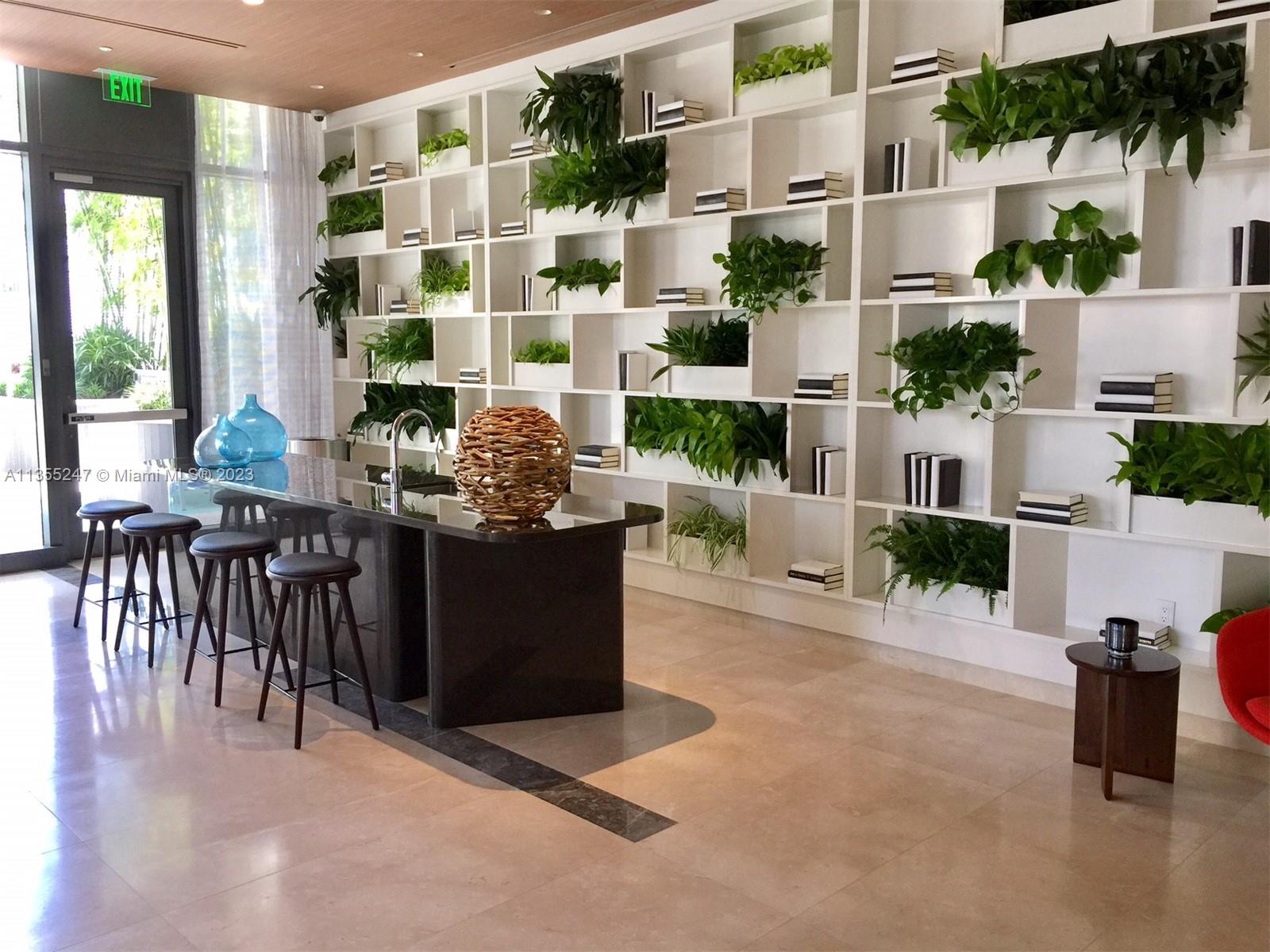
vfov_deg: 48.2
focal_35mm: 29
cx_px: 635
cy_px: 476
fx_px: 1064
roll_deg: -1.4
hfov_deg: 61.7
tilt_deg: -7.8
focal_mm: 4.15
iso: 50
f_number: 2.2
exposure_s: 1/30
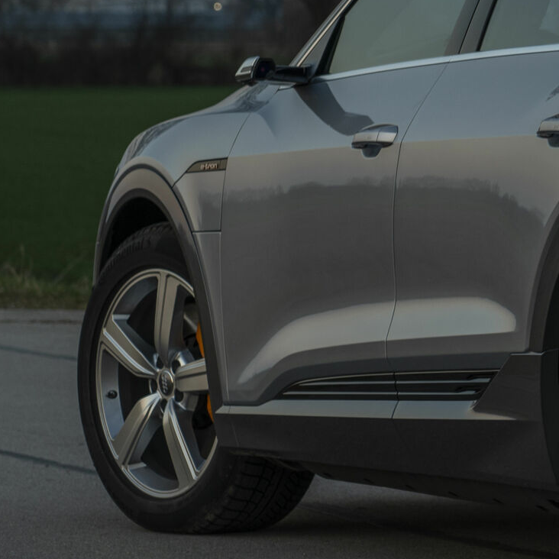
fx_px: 6413
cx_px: 724
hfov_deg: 5.0
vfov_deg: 5.0
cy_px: 162
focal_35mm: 351
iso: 160
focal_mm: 105
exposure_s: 1/40
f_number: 6.3
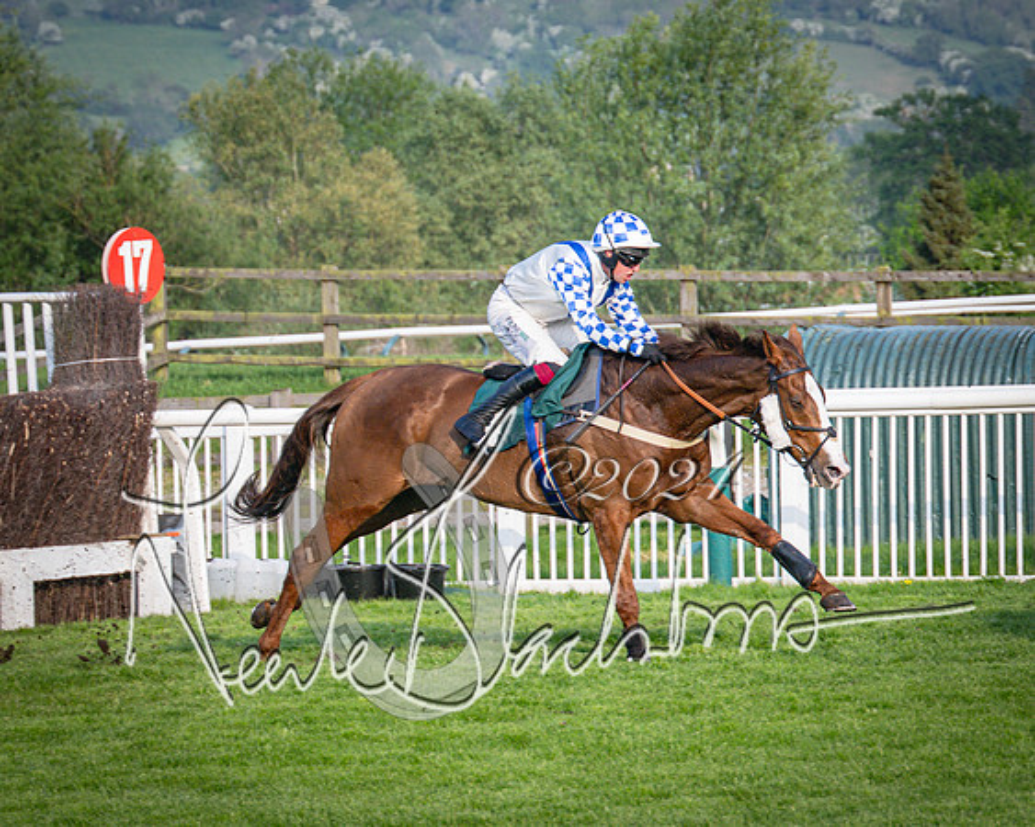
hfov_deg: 8.8
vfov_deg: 7.0
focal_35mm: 220
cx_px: 554
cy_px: 323
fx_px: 6735
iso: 400
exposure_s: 1/1600
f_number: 4
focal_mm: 98
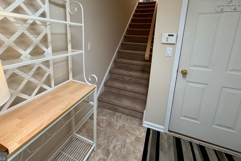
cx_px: 114
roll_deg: -1.3
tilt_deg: -11.4
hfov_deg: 93.2
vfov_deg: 69.0
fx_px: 114
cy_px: 58
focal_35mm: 17
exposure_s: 1/120
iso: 250
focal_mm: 2.22
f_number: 2.2
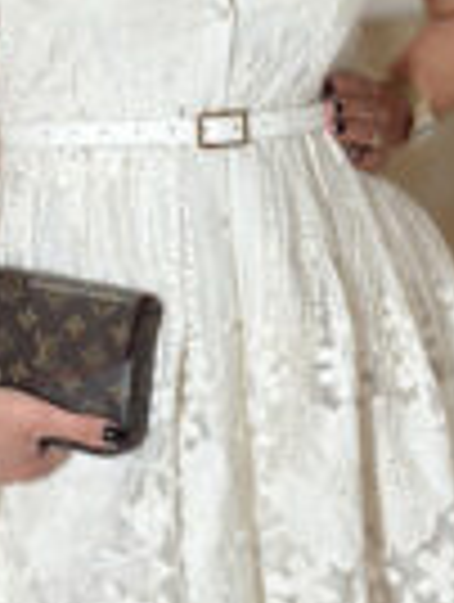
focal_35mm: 143
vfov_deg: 13.7
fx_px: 2493
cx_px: 148
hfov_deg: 10.4
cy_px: 99
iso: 64
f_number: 1.78
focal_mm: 6.86
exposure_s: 1/134
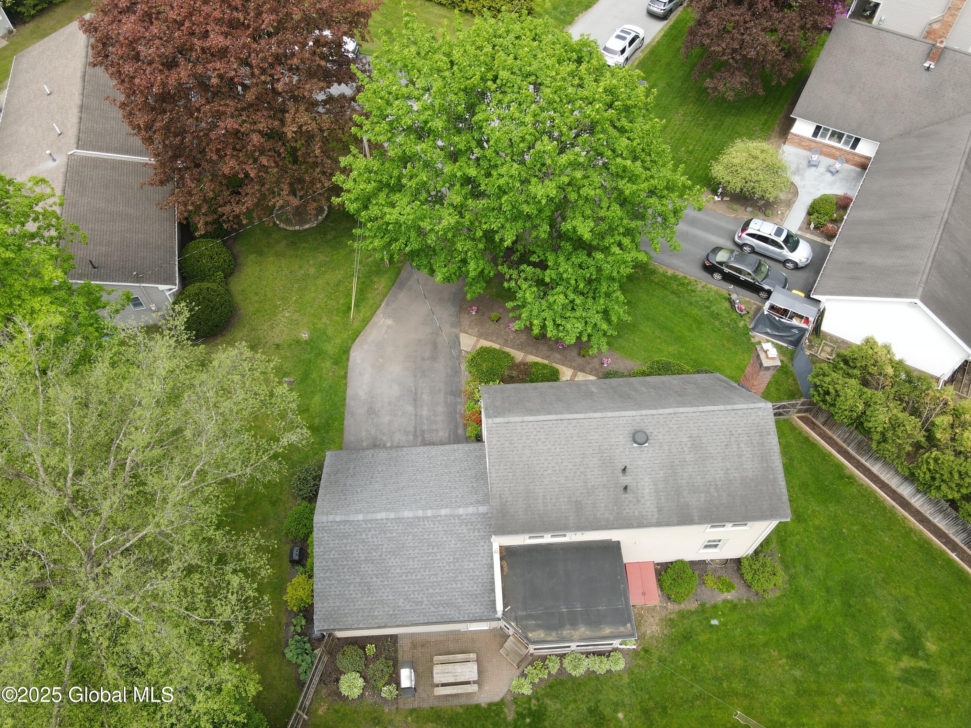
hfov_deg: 71.6
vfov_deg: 56.8
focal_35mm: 24
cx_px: 486
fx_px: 673
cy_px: 364
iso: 110
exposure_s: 1/240
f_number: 2.8
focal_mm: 4.5
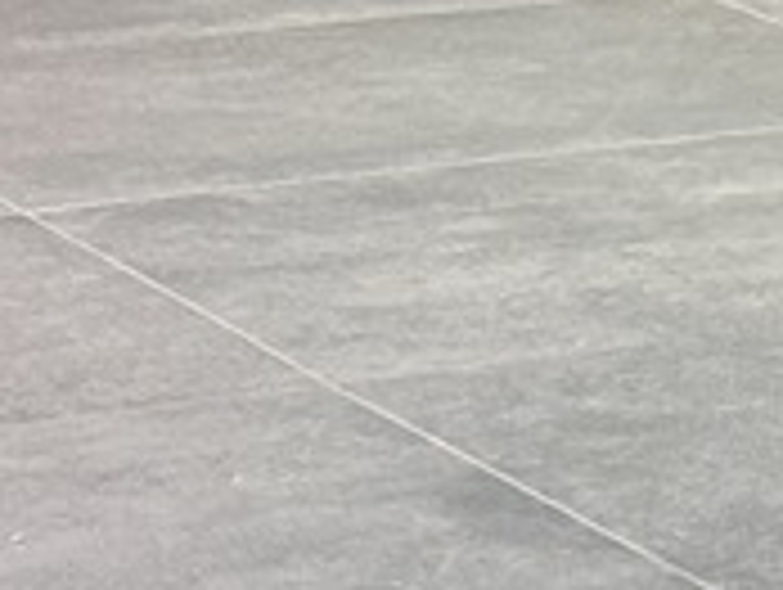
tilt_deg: -2.5
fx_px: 7996
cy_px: -878
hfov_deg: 5.2
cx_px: 2516
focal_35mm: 353
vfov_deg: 4.1
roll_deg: +0.5
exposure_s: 1/56
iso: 250
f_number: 1.78
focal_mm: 6.76
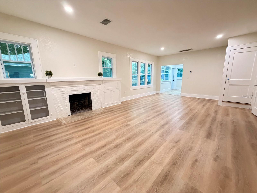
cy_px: 96
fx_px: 104
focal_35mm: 14
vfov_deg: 85.7
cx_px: 128
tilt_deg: -9.1
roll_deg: +0.2
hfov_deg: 102.1
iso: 500
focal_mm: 2.22
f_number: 2.2
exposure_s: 1/60
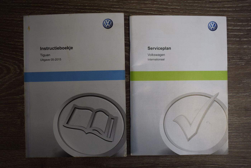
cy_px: 84
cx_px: 126
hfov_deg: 51.3
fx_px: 261
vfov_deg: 35.5
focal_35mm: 38
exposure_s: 1/100
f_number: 5
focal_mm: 25
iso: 400
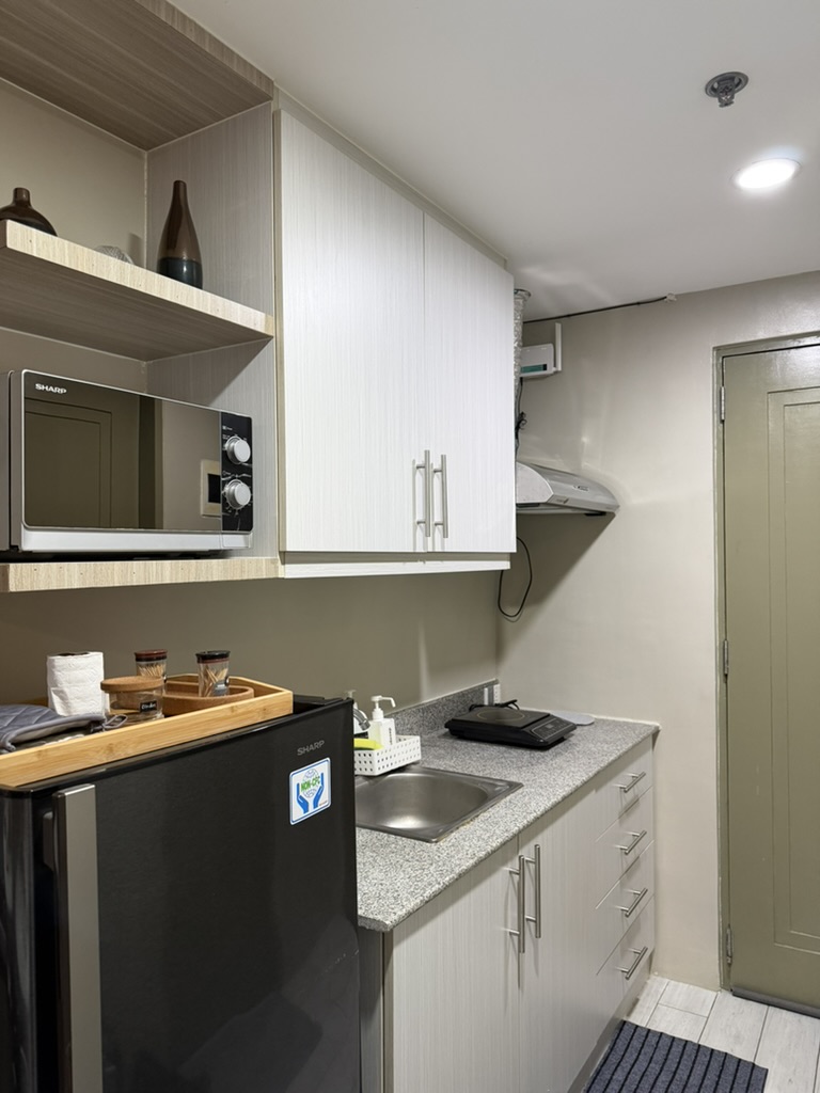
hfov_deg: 56.8
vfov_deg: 71.6
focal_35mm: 24
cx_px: 410
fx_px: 758
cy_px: 546
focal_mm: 6.76
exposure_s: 1/60
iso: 250
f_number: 1.78
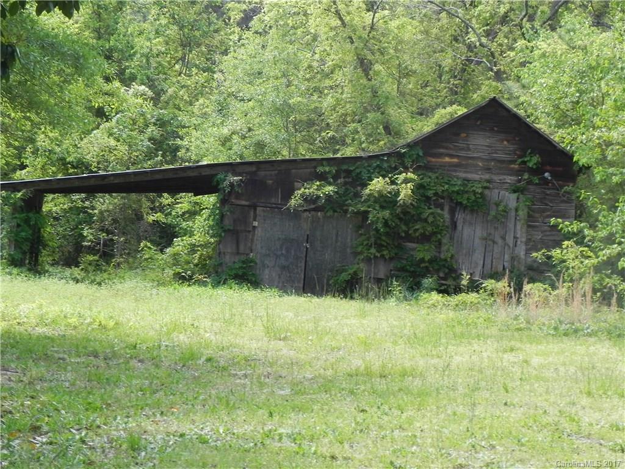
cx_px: 312
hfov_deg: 18.7
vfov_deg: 14.1
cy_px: 234
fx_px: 1896
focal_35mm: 105
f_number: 4
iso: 160
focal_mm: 18.8
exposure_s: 1/145
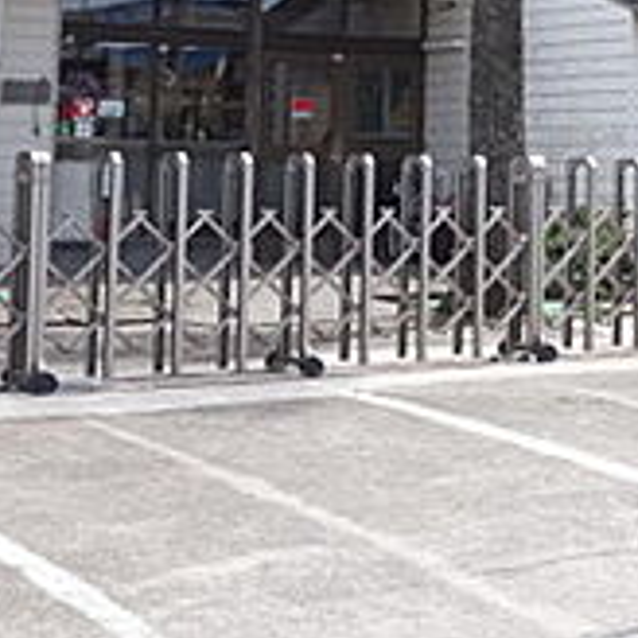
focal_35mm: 98
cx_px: 934
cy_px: -45
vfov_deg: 17.3
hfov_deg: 16.4
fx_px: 2034
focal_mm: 21
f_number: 6.3
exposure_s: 1/1250
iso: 800
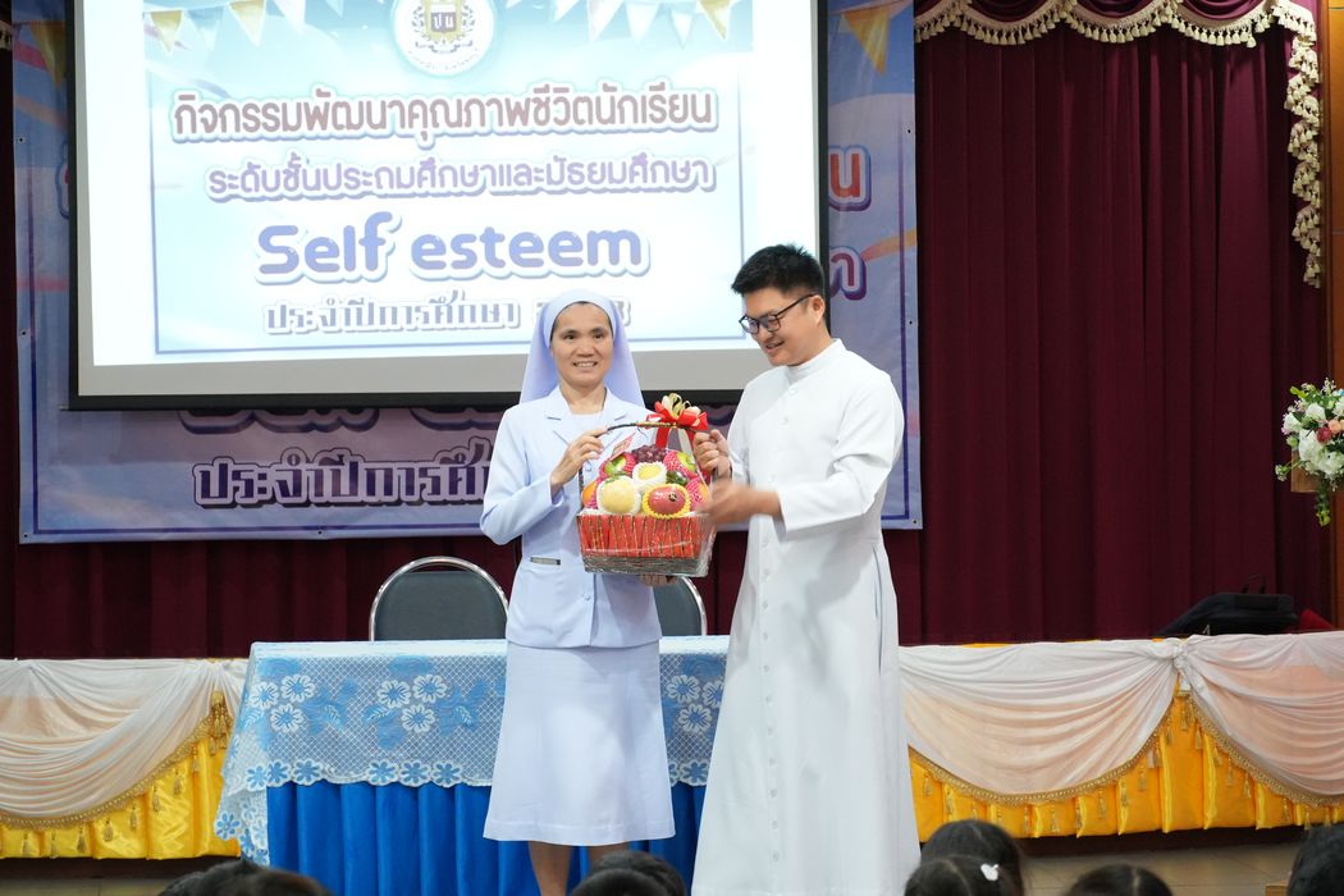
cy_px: 448
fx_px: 5040
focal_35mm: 135
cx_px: 672
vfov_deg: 10.2
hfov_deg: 15.2
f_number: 5.6
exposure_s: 1/80
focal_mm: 90
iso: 4000
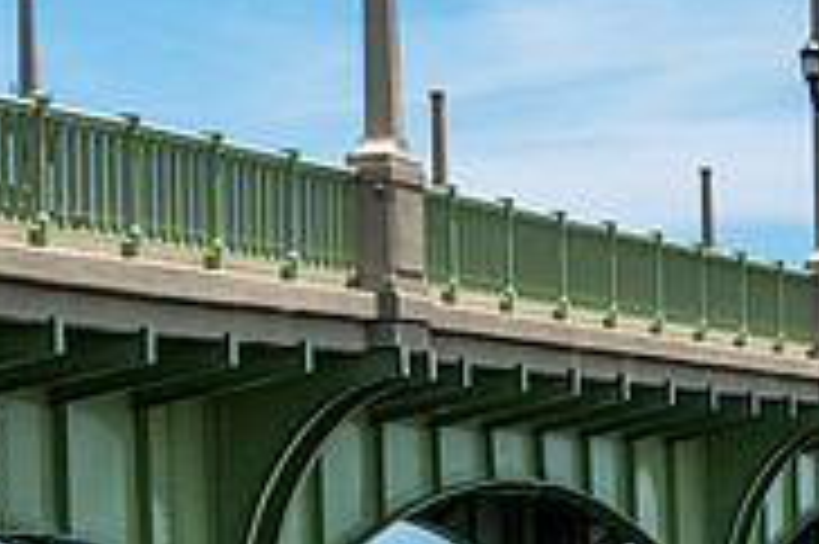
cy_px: 555
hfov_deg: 9.5
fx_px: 4932
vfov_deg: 6.3
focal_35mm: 217
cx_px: 531
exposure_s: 1/1000
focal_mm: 68
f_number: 7.1
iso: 200
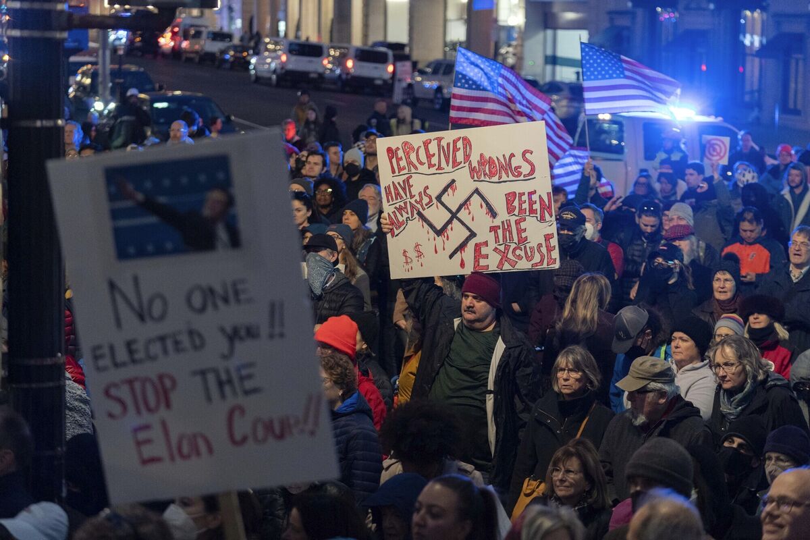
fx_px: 1912
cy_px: 270
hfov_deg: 23.9
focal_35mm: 85
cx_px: 405
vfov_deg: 16.1
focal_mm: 85
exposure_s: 1/160
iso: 5000
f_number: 3.2
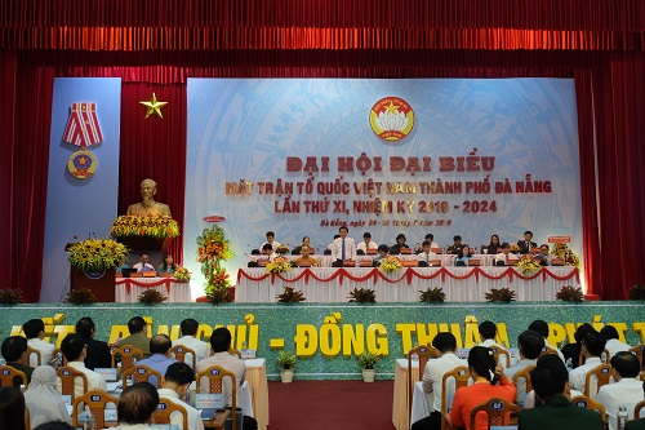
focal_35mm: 40
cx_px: 322
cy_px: 215
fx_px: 716
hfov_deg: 48.5
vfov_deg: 33.4
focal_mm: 26.9
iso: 1250
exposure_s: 1/70
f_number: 4.5
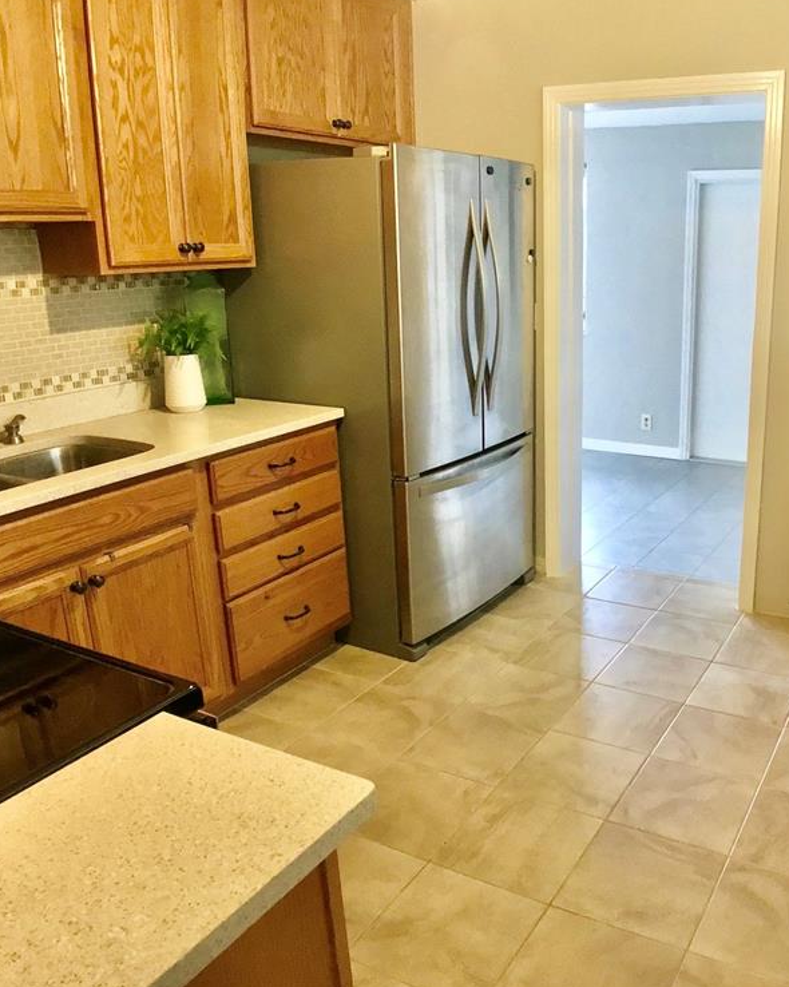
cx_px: 572
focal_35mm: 42
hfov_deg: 35.0
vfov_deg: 43.8
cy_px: 480
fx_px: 1226
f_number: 2.4
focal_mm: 3.3
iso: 200
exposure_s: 1/15
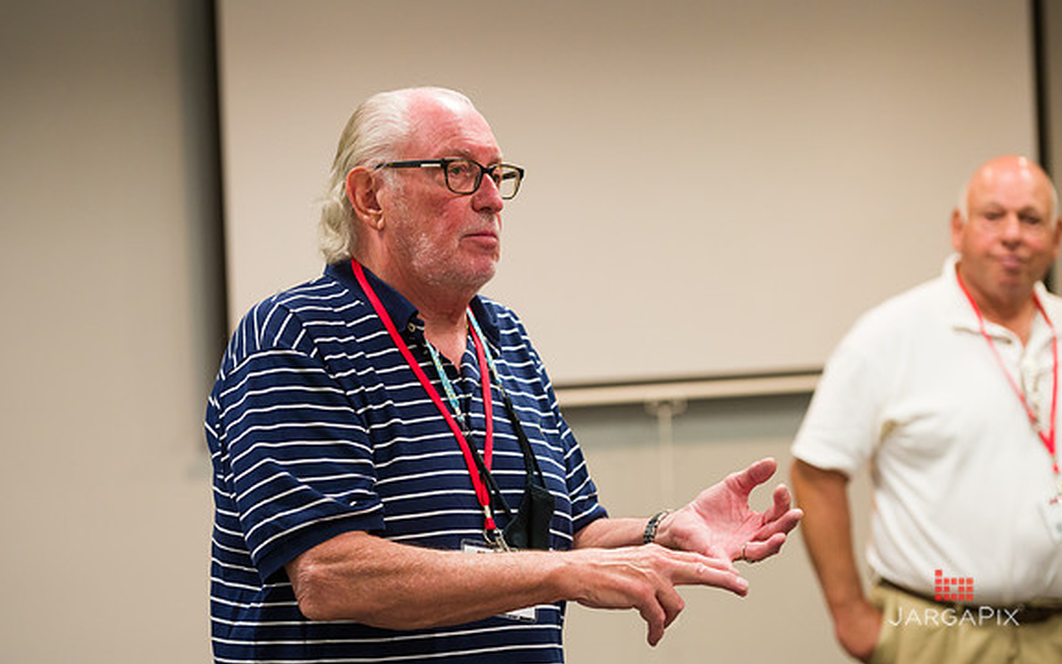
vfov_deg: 10.7
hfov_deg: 17.0
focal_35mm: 123
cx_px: 531
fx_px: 3560
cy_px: 310
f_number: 3.2
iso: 2500
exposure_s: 1/125
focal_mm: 120
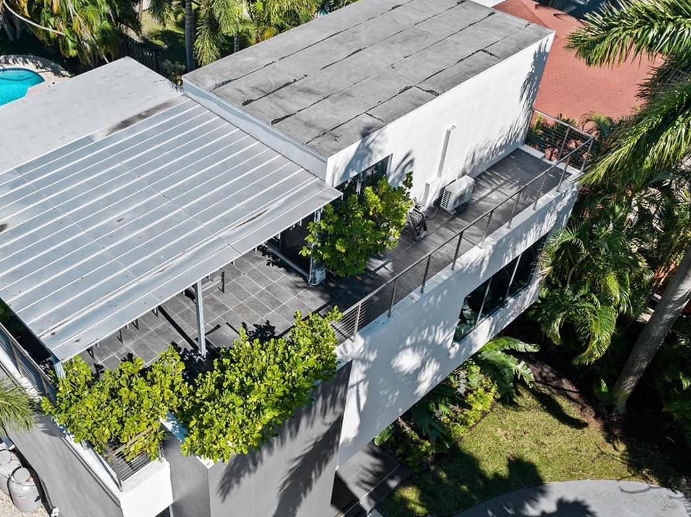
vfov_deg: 38.5
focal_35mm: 37
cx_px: 244
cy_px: 297
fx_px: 738
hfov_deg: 49.5
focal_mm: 12.29
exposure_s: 1/2000
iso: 160
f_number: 2.8
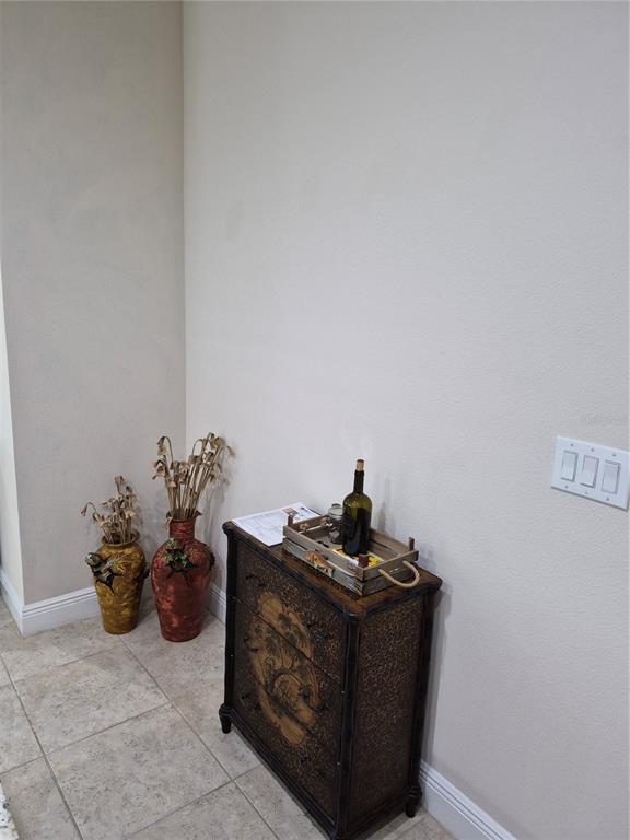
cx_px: 315
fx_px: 558
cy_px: 420
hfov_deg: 58.9
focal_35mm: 23
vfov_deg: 73.9
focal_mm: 5.4
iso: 500
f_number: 1.8
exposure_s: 1/120
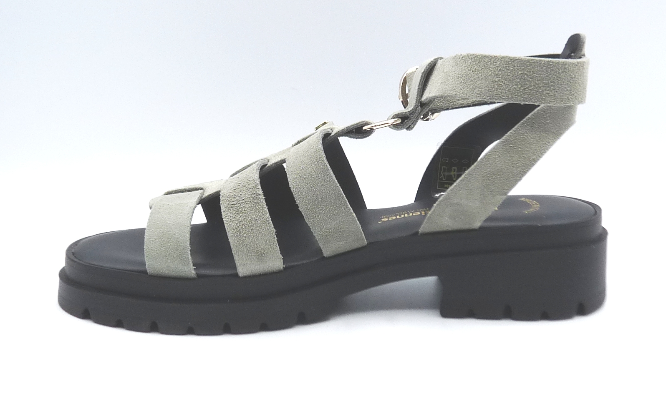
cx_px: 333
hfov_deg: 39.6
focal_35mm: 51
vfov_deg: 25.3
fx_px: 926
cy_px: 190
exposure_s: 1/200
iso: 100
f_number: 4
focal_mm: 4.8
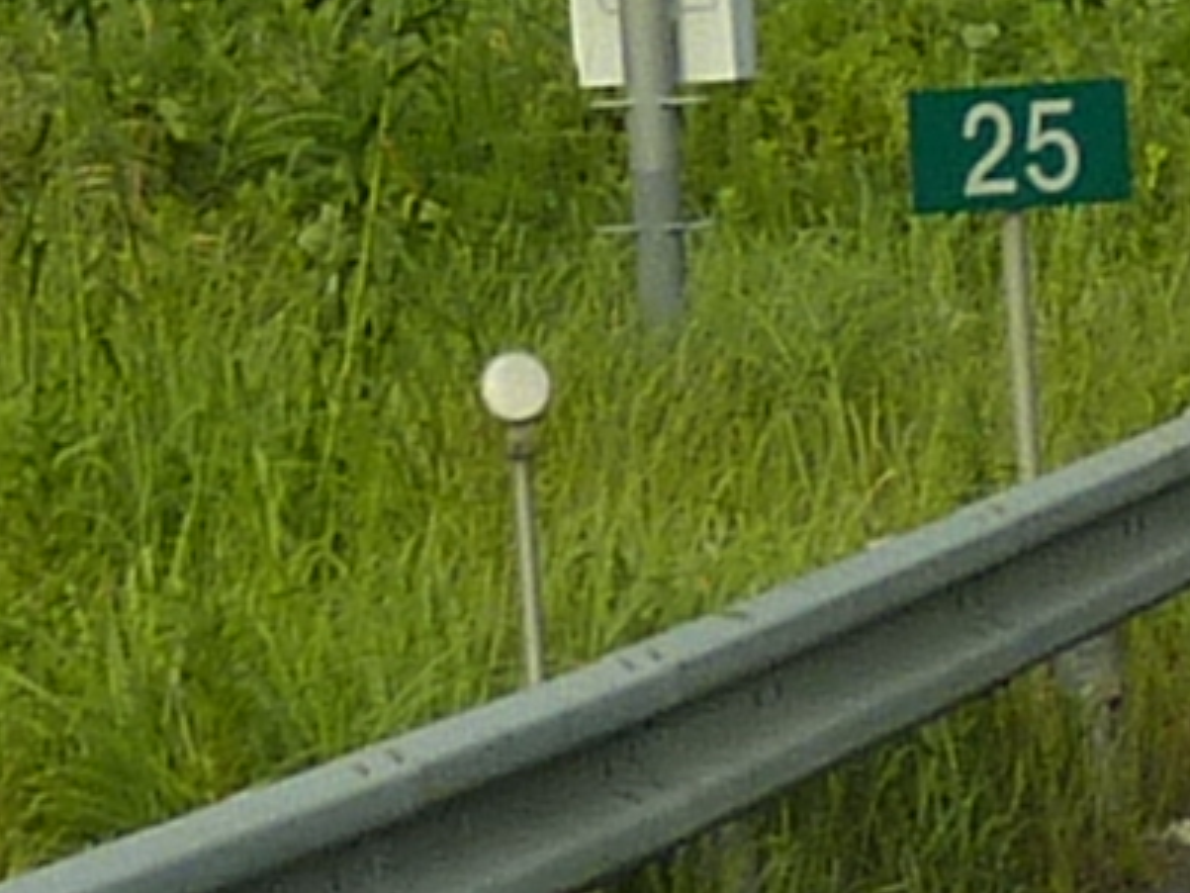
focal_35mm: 342
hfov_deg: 5.7
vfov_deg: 4.3
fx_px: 11761
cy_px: -1311
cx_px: -941
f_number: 4
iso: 80
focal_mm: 6.1
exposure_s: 1/500
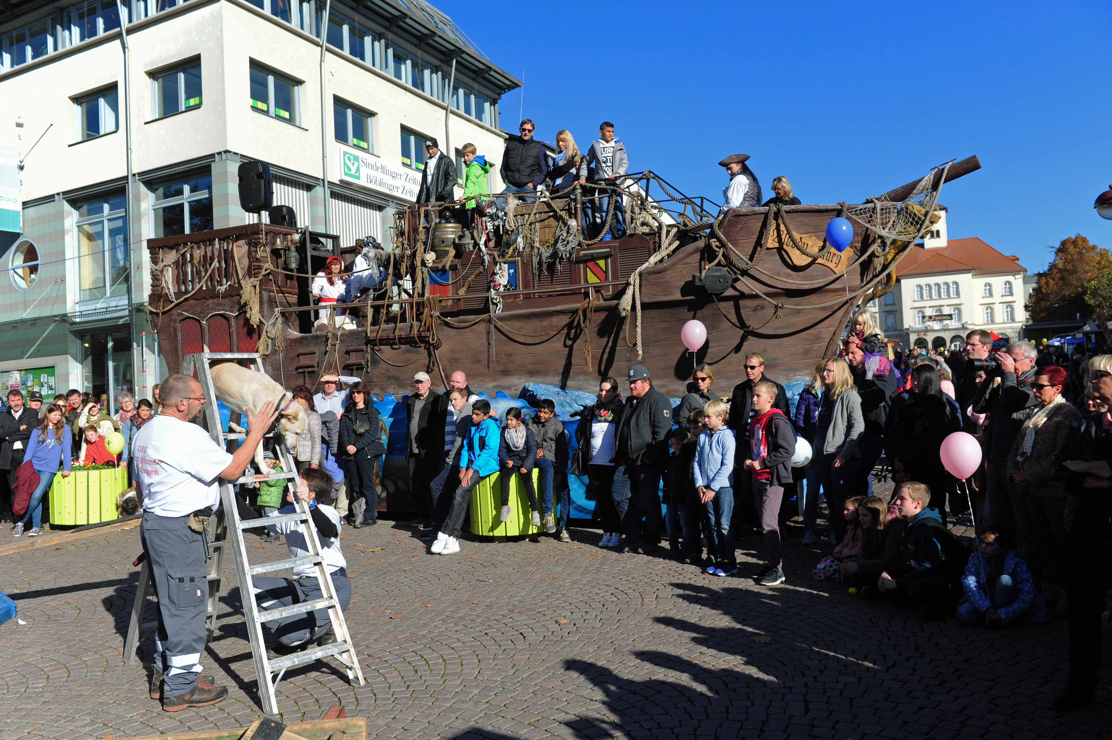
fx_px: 957
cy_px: 370
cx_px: 556
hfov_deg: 60.3
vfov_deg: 42.3
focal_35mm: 31
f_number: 5.6
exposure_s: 1/6400
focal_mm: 31
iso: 1250
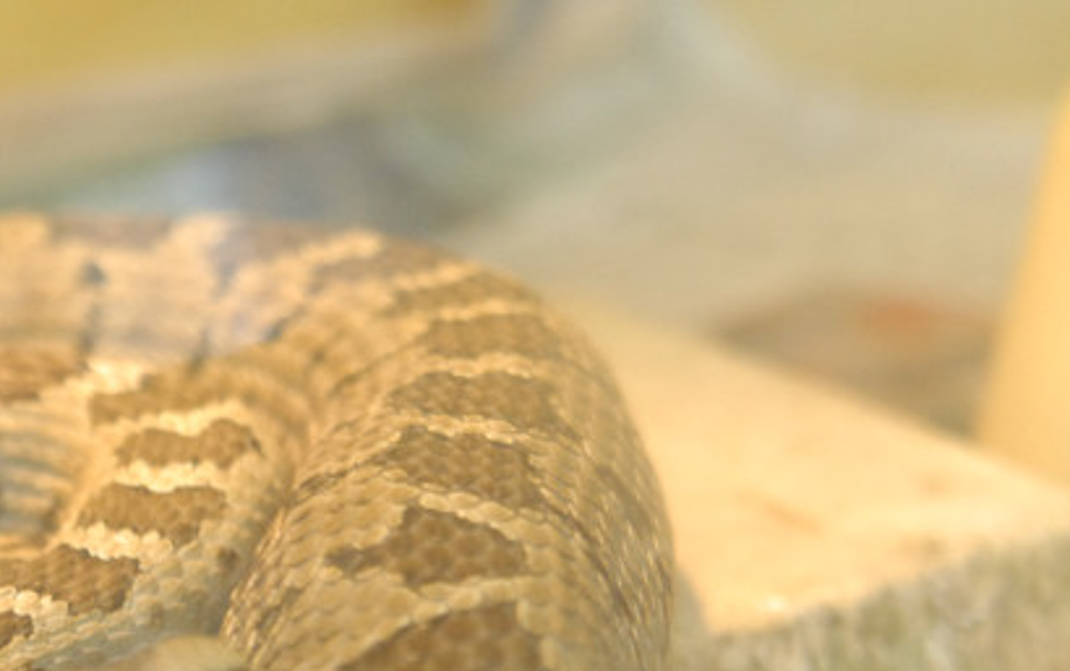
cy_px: 552
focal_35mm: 209
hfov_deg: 10.0
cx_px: 261
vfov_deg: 6.3
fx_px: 6100
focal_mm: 70
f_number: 5.6
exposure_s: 1/50
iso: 1600
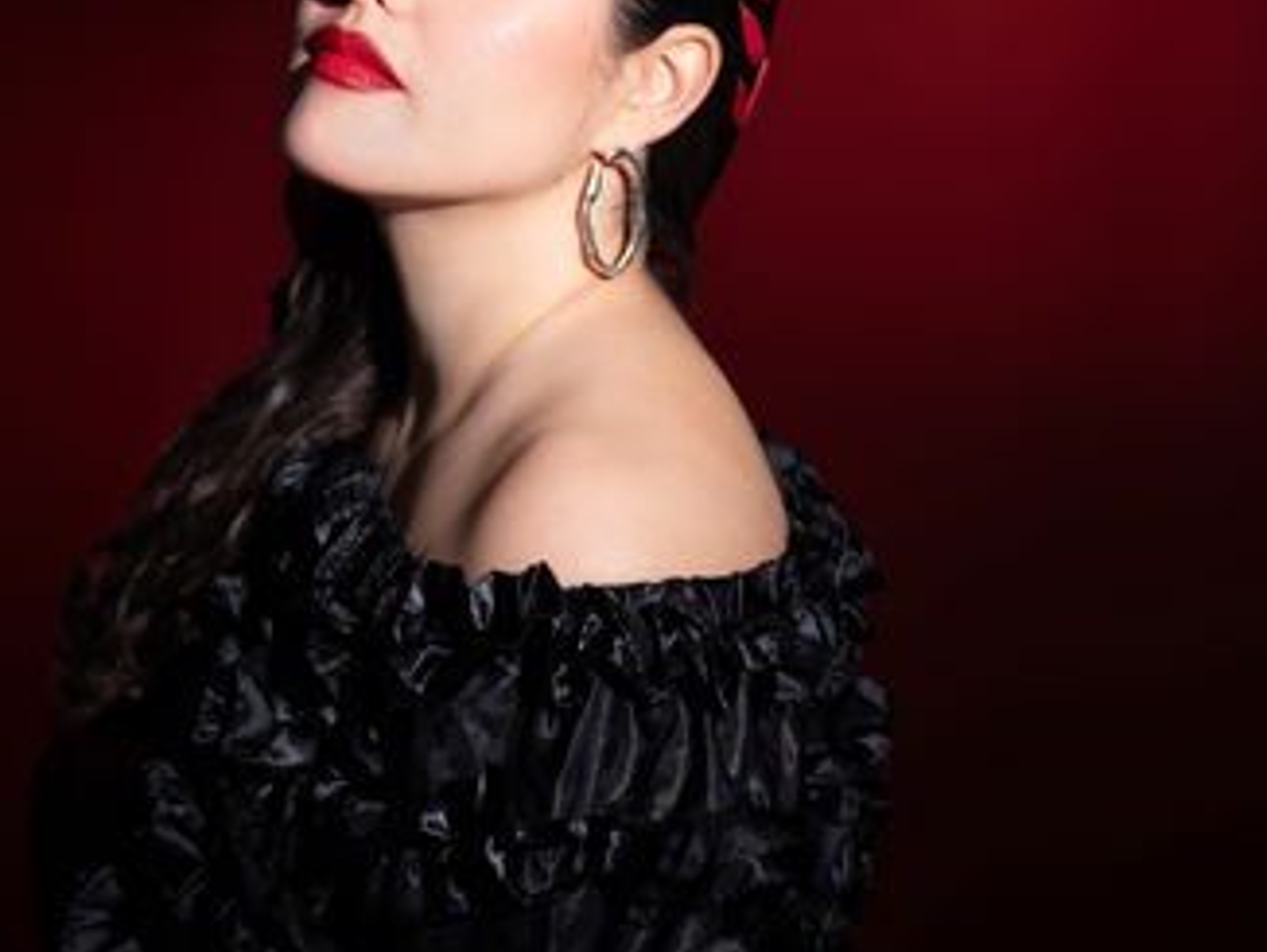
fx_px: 3370
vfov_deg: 15.9
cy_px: 120
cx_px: 723
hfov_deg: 21.3
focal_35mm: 92
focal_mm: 63
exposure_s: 1/160
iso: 100
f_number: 3.6
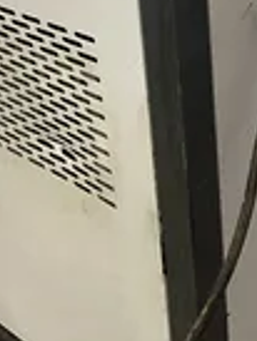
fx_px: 751
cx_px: 252
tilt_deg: -22.2
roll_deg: +3.5
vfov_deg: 24.7
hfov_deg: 18.9
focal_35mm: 76
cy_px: 20
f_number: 1.6
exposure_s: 1/60
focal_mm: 4.2
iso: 500
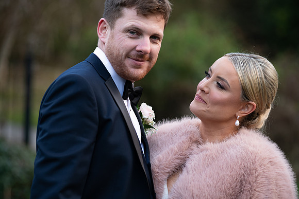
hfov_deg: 14.2
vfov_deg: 9.5
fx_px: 1205
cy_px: 100
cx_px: 150
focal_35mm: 145
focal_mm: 145
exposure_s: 1/160
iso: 200
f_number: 3.5
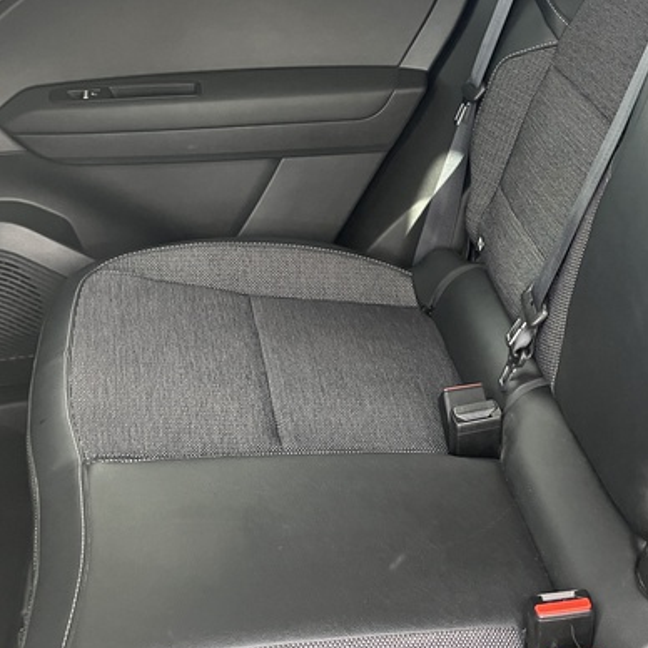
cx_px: 588
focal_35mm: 51
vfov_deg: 33.1
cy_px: 207
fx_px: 1080
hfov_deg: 31.7
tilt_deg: -22.9
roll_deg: -0.9
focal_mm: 3.99
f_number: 1.8
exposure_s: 1/60
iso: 100
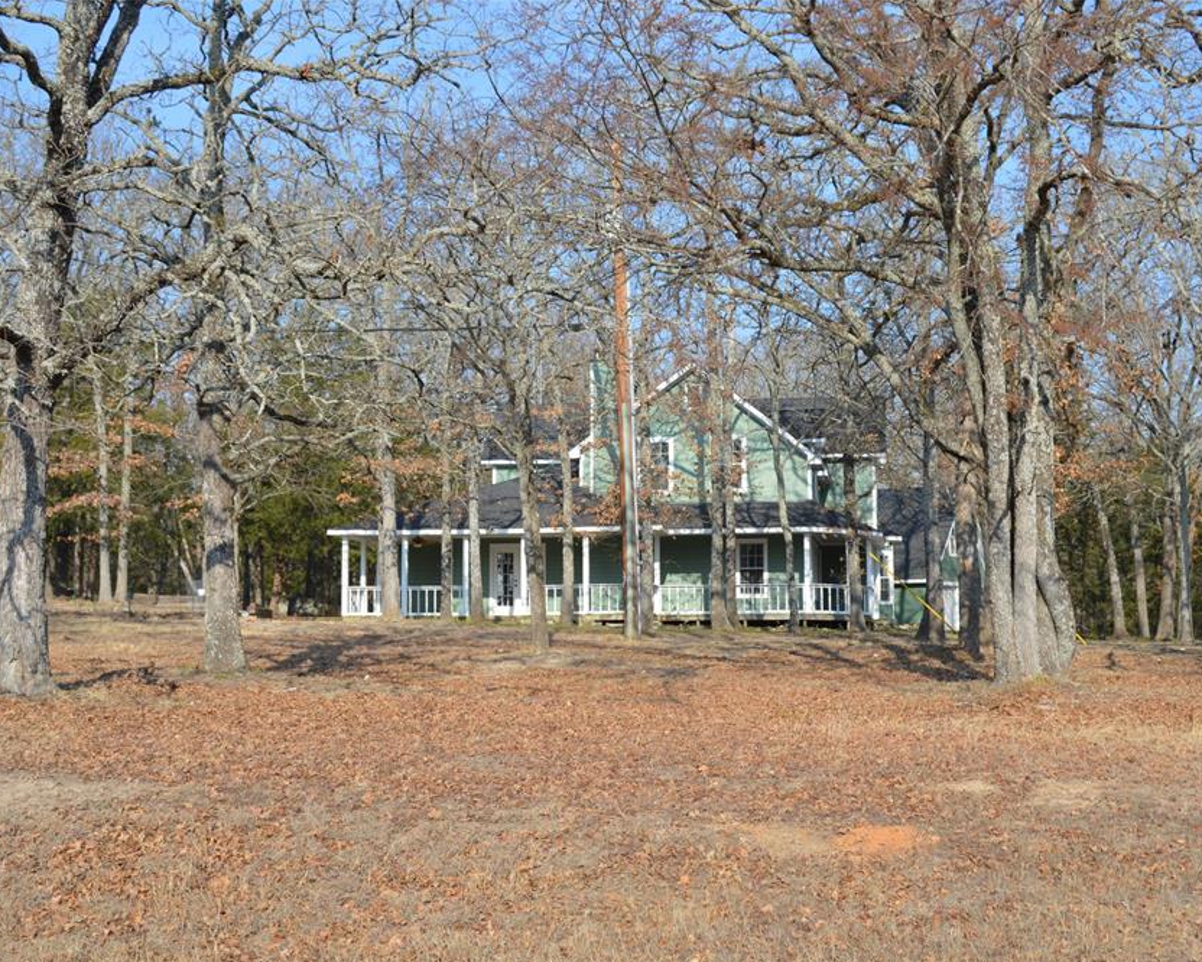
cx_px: 654
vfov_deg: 33.4
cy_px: 490
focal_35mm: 45
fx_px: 1601
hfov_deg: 41.1
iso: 100
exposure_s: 1/200
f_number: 7.1
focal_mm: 26
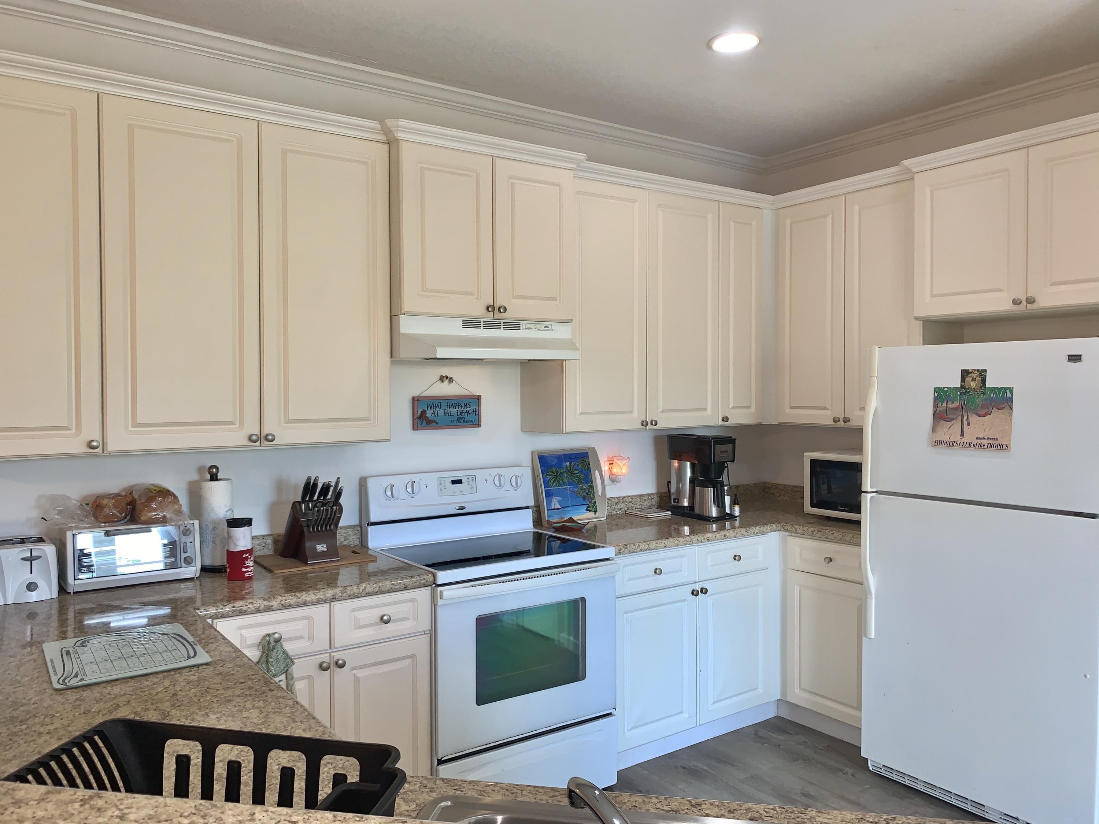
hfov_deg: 67.3
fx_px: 825
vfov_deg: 53.1
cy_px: 412
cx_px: 550
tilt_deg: -2.0
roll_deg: -0.4
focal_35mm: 26
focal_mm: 4.25
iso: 32
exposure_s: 1/22
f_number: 1.8
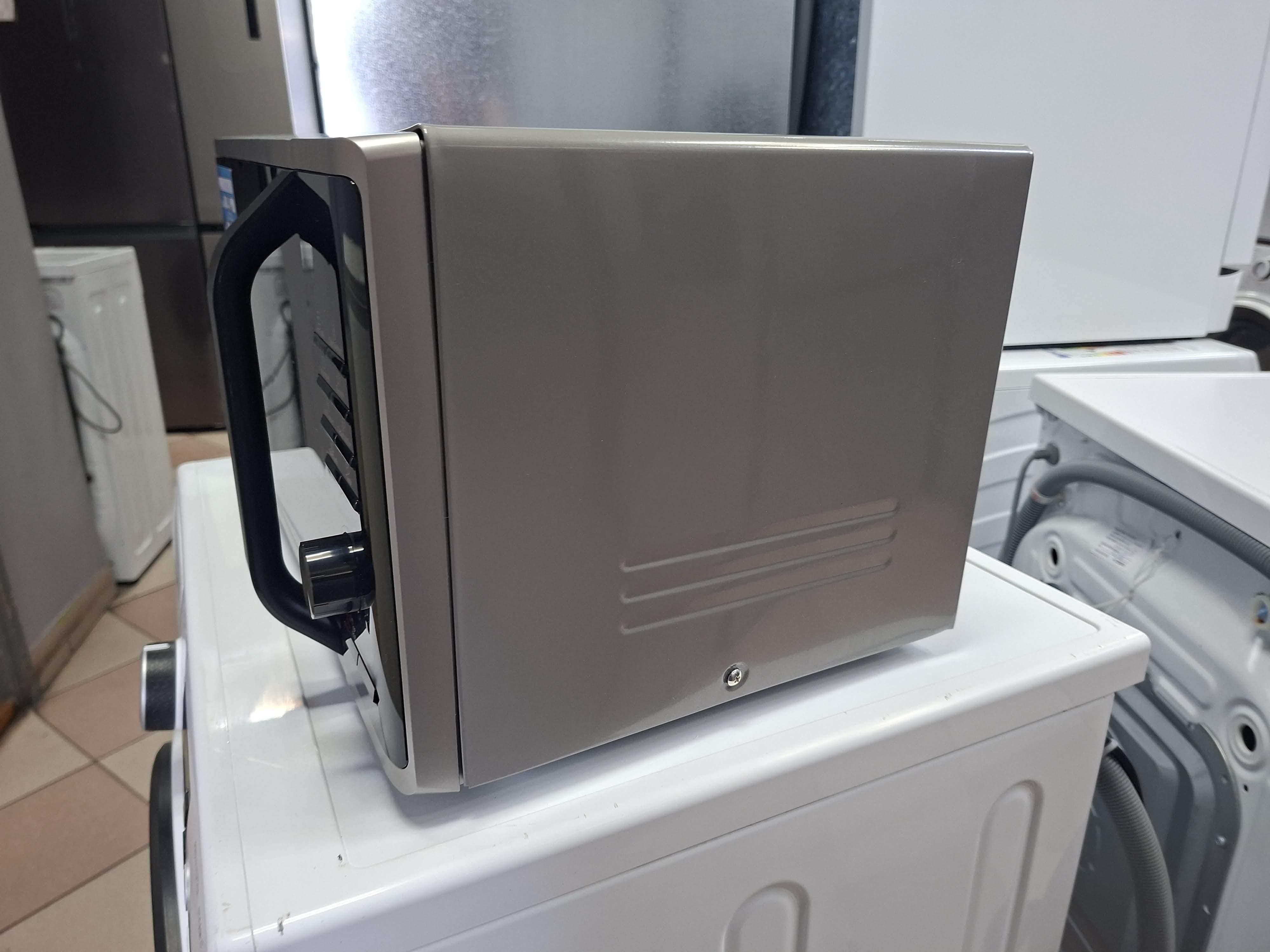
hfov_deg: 73.9
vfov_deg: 58.9
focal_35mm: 23
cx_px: 635
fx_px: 844
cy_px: 476
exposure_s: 1/60
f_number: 1.8
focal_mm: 5.54
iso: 200
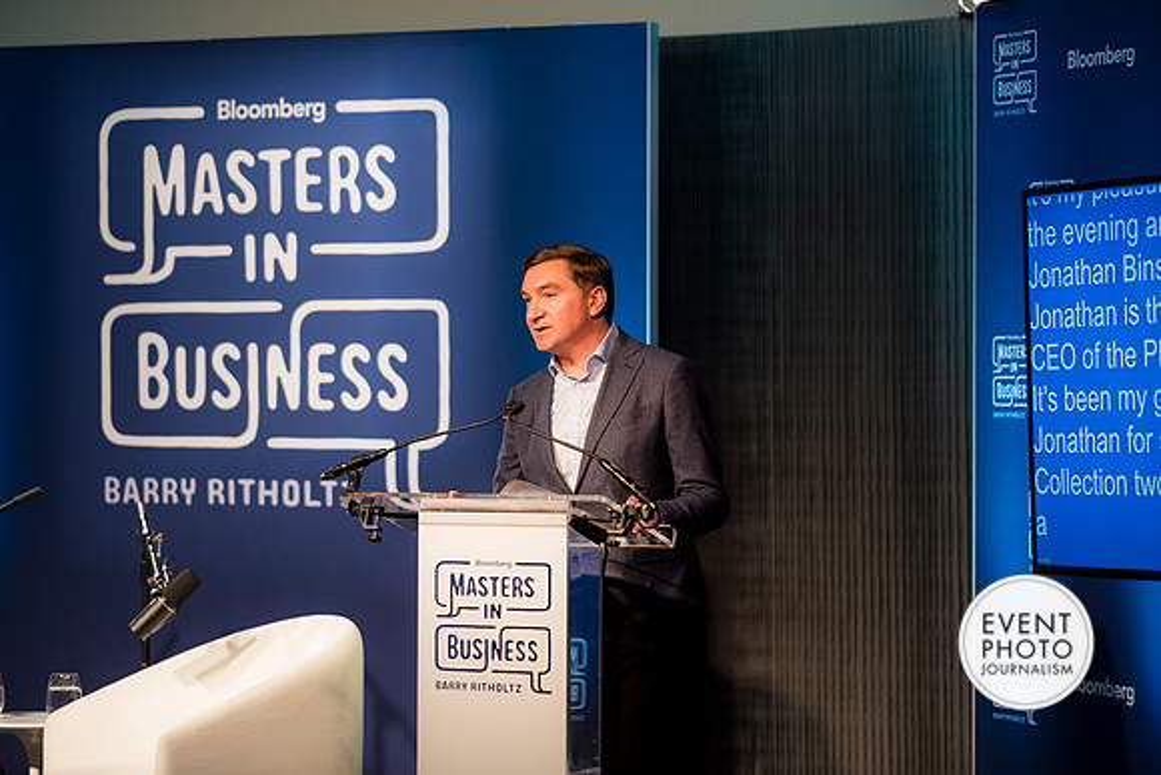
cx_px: 580
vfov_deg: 11.5
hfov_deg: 17.1
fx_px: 3854
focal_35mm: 119
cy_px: 378
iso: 2000
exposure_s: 1/160
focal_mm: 116
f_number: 2.8
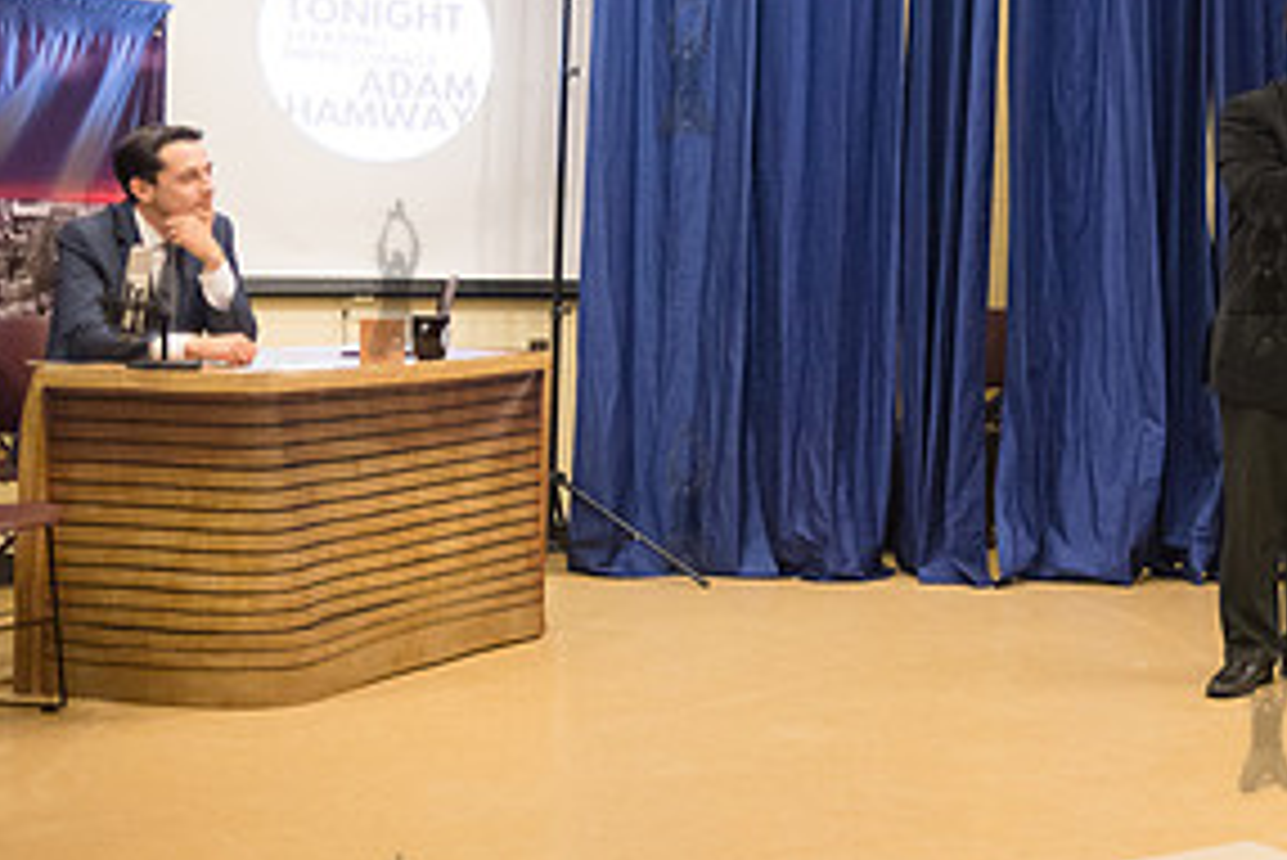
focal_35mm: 71
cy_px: 277
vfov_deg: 19.1
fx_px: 2539
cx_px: 1264
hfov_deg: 27.0
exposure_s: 1/800
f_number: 2.2
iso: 4000
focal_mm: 35
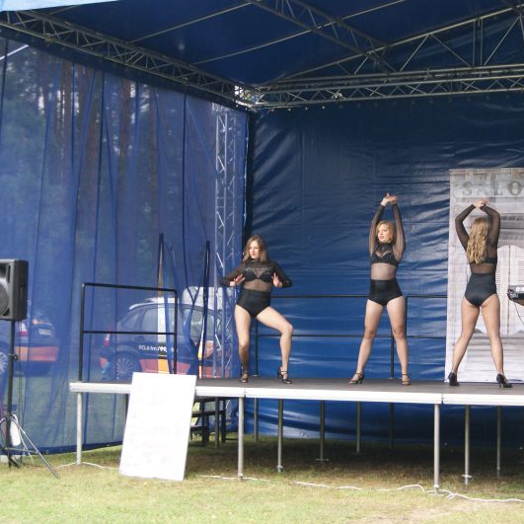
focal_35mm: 77
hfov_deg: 22.4
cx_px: 348
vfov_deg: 22.5
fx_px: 1319
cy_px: 263
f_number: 5.6
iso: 400
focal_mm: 40
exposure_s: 1/100
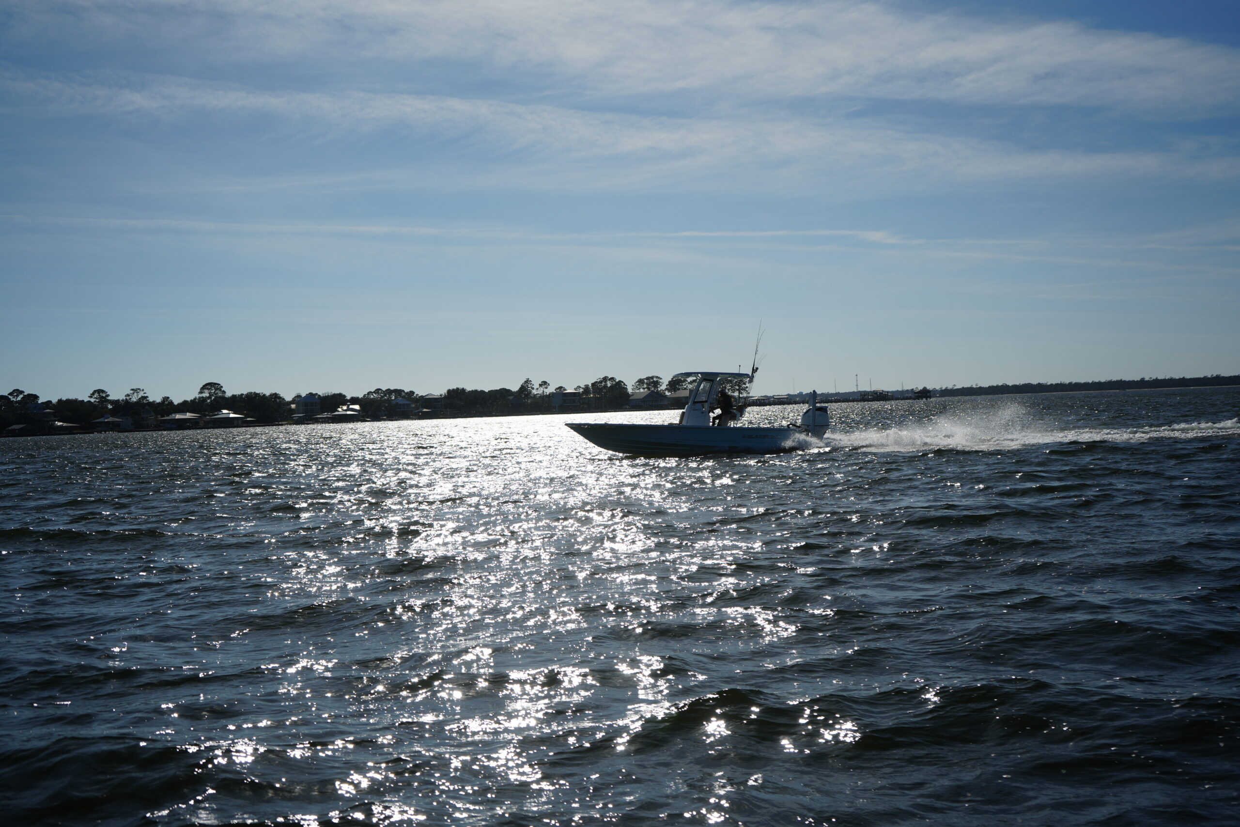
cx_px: 620
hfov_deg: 46.4
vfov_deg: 31.9
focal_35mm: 42
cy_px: 414
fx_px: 1447
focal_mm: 42
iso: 100
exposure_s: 1/4000
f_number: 5
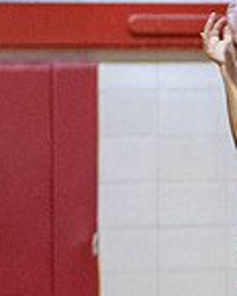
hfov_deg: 2.4
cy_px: 361
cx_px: 358
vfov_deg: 3.0
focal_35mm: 650
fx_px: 5699
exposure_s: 1/750
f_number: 2.8
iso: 6400
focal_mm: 142
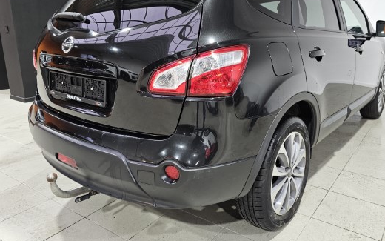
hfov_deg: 62.8
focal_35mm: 30
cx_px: 212
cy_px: 96
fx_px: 315
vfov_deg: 41.6
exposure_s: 1/100
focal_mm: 6.3
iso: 250
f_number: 1.7
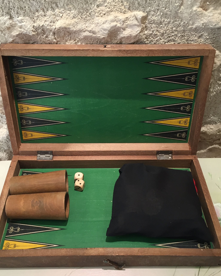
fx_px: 294
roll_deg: +0.1
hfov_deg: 41.1
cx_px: 102
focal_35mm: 36
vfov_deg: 50.3
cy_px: 140
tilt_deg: -43.1
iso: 100
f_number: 2.2
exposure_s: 1/33
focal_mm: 4.15
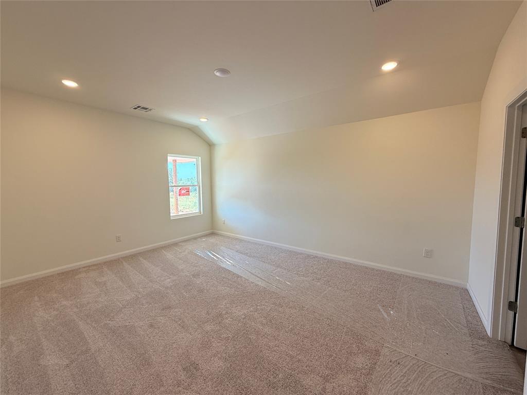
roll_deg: -0.1
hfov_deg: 102.1
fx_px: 213
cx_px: 264
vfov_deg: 85.7
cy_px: 198
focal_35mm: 14
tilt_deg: -4.5
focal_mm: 2.22
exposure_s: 1/120
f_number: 2.2
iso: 80
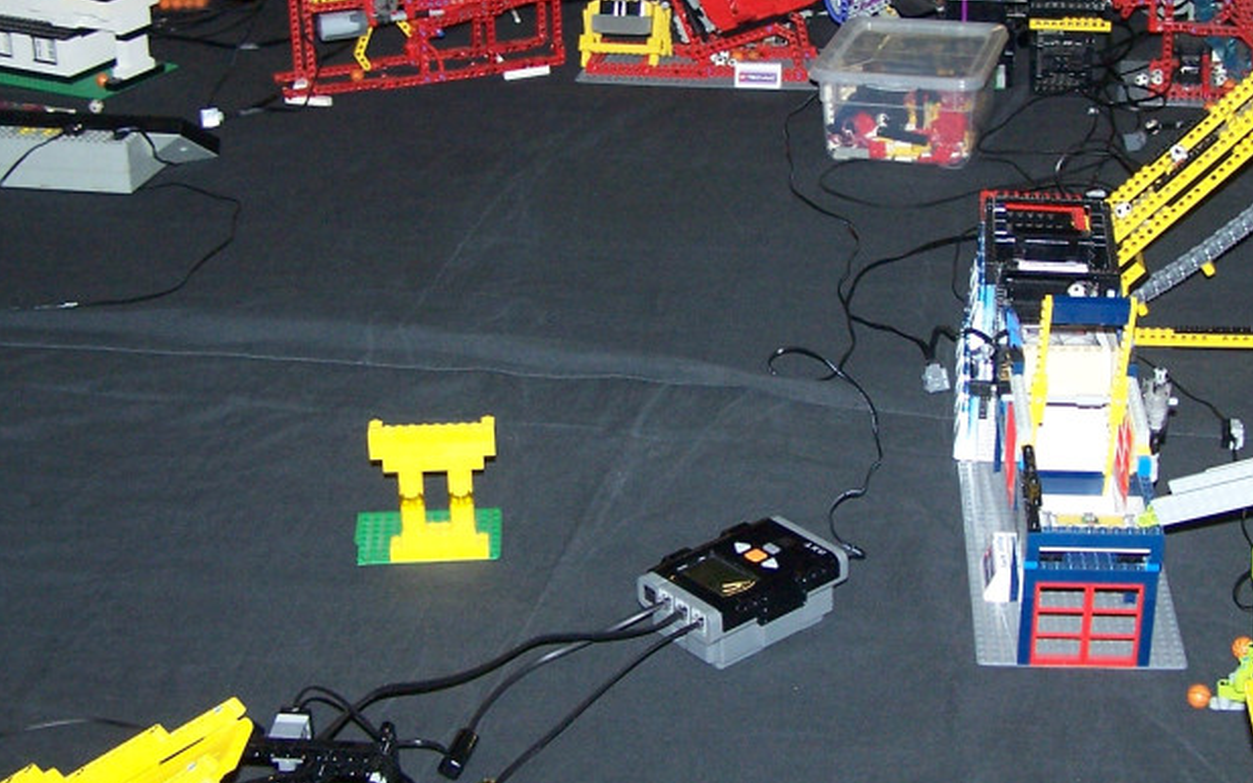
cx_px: 740
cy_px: 309
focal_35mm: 67
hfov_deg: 30.6
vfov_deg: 19.4
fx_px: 2288
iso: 140
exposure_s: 1/60
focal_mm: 6.3
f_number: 2.8
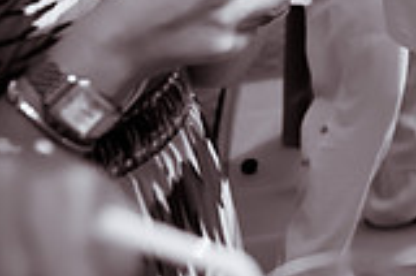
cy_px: -221
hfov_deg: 20.1
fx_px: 1003
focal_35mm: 87
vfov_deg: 13.9
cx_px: 629
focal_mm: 24
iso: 1600
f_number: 3.2
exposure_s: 1/125
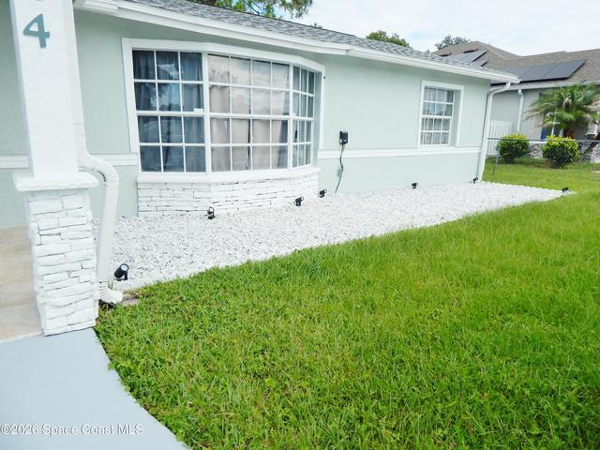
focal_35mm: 22
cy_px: 225
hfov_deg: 76.4
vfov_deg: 61.1
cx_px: 300
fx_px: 381
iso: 125
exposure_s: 1/400
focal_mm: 4
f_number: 6
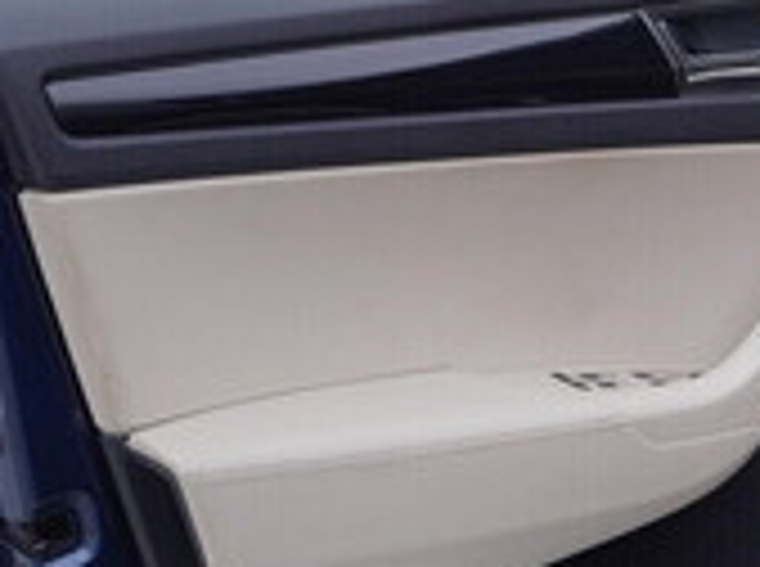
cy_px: 119
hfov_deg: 16.5
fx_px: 2476
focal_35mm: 113
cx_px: 980
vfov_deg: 13.0
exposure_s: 1/60
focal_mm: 24
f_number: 3.5
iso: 125
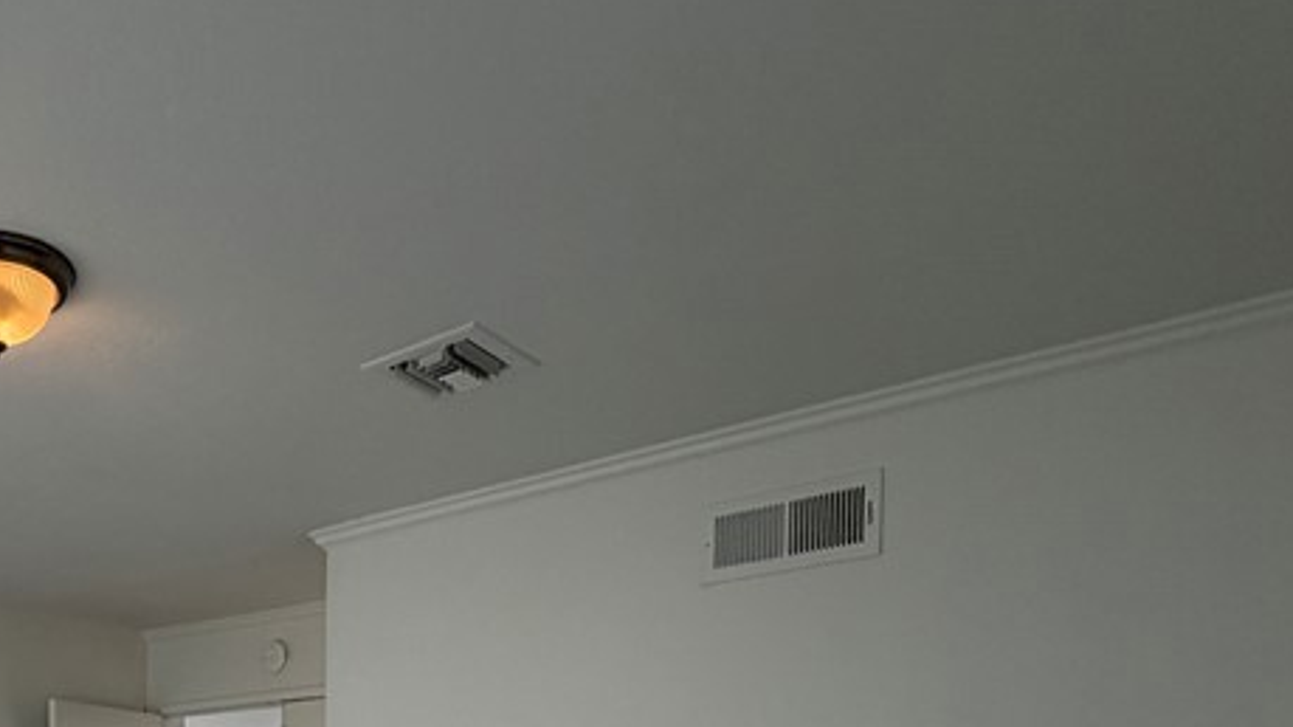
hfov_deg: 52.5
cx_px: 180
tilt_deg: -4.5
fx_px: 1165
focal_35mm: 34
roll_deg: -0.6
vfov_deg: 28.3
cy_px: 952
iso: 100
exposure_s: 1/120
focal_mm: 2.22
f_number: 2.2
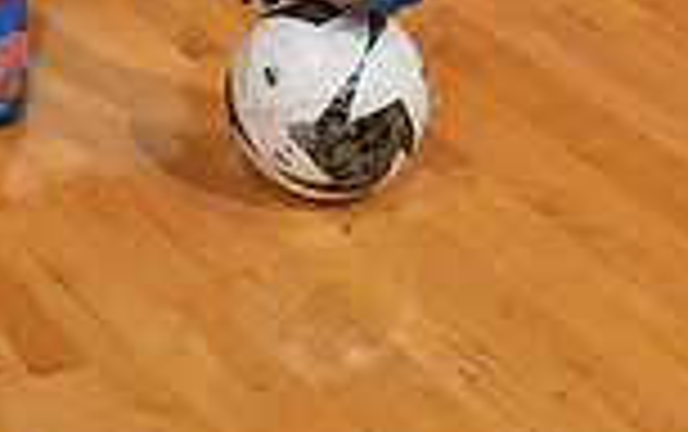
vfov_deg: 10.0
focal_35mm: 117
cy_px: -576
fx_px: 2196
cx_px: 90
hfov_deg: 17.6
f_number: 4
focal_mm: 39
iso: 1000
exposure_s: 1/250
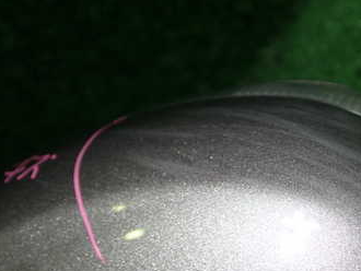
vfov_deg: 21.3
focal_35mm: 69
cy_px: 156
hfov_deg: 27.2
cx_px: 324
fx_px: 720
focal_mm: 6.83
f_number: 8
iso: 200
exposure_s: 1/40
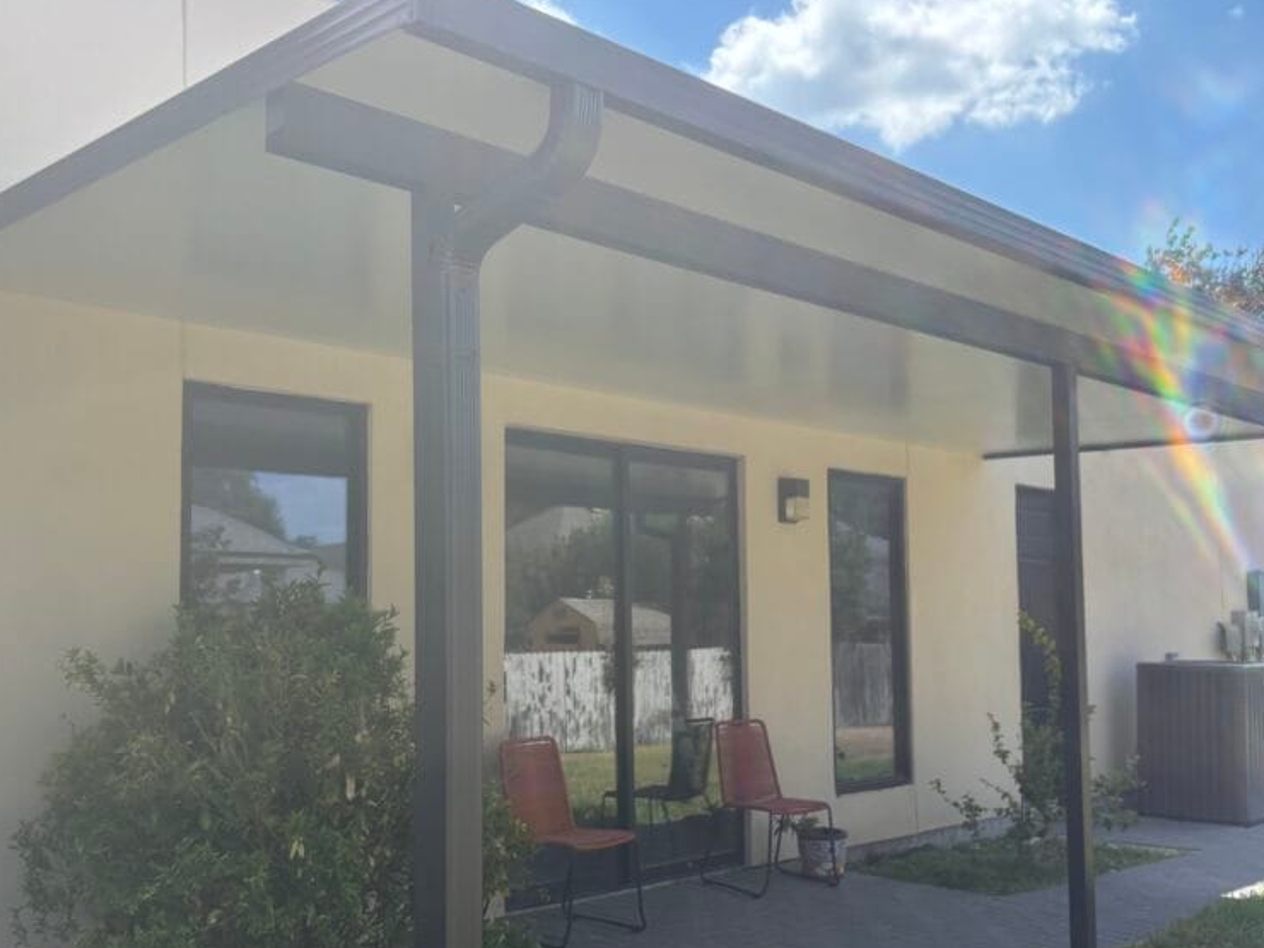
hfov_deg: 51.4
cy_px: 562
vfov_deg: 39.5
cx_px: 646
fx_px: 1315
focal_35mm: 36
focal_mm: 5.96
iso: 50
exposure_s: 1/1912
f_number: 1.6
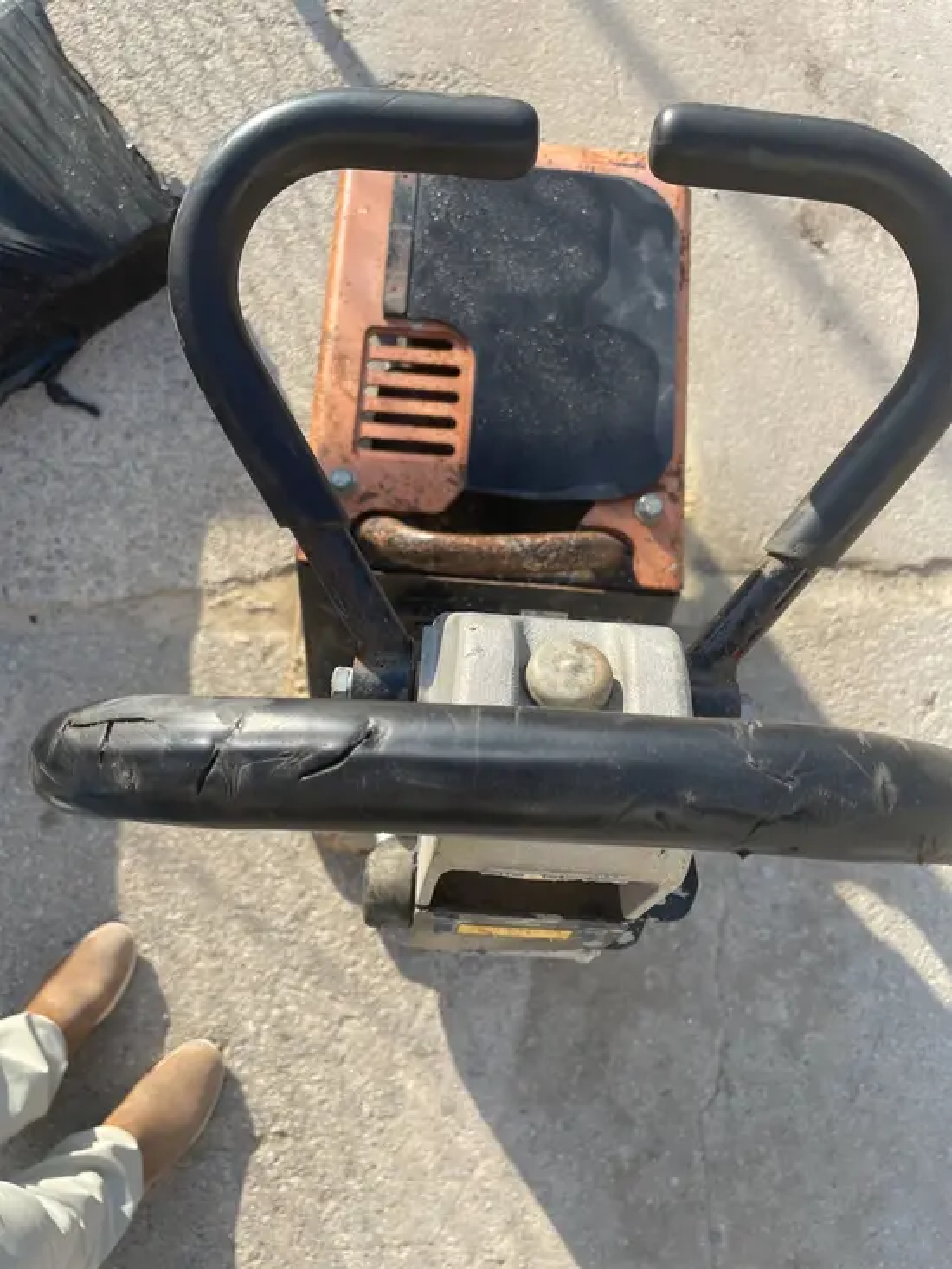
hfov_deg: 53.1
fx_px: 953
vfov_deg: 67.3
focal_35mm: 26
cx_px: 476
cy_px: 634
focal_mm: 4.2
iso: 32
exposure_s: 1/1195
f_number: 1.6
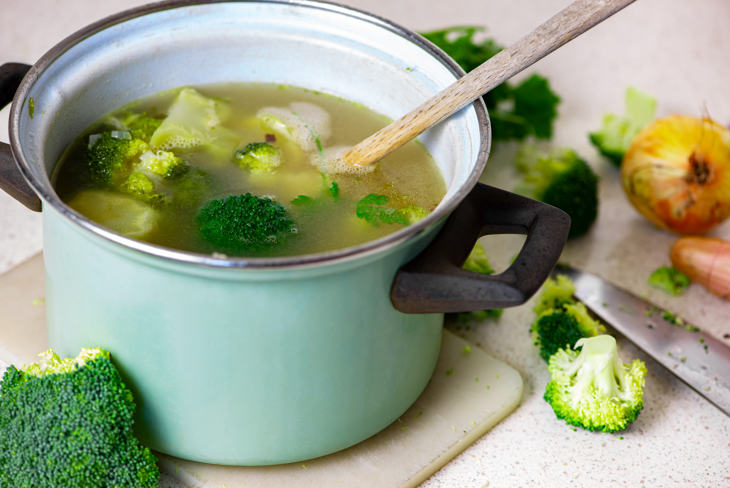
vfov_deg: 13.1
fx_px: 2130
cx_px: 365
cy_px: 244
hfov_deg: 19.4
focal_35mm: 105
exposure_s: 1/5
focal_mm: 105
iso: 50
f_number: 6.3
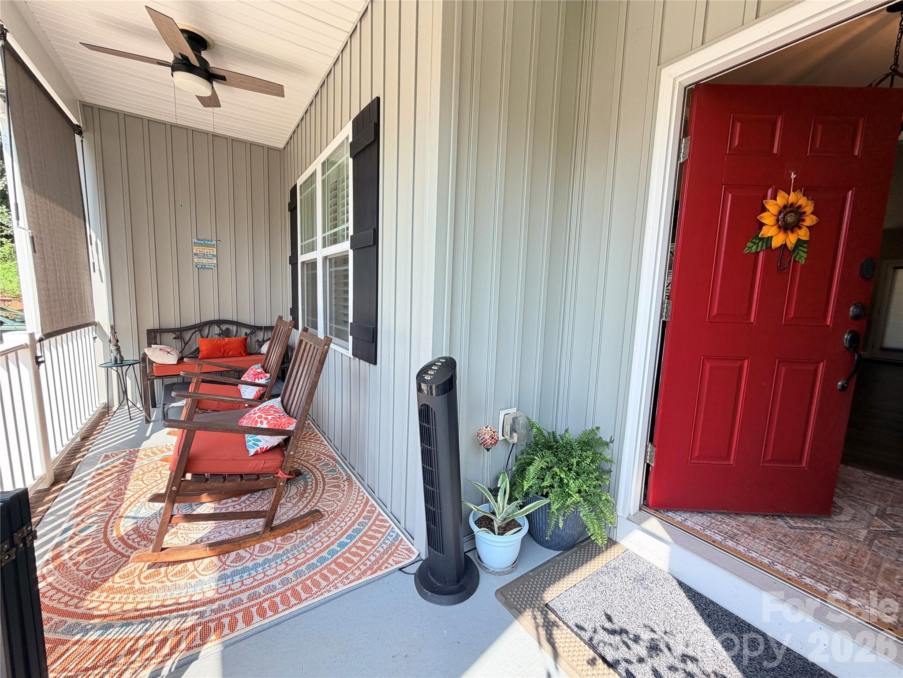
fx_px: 365
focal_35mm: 14
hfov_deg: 102.1
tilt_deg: -6.8
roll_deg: -1.1
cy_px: 339
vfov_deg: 85.7
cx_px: 452
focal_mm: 2.22
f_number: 2.2
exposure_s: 1/230
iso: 64
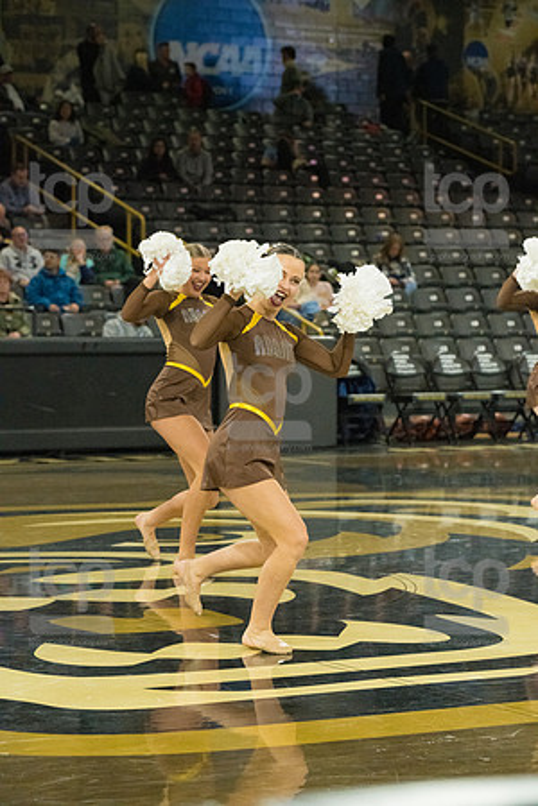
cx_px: 269
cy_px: 403
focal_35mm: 110
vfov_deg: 18.6
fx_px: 2466
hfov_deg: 12.5
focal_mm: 110
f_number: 5
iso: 6400
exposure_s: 1/1600
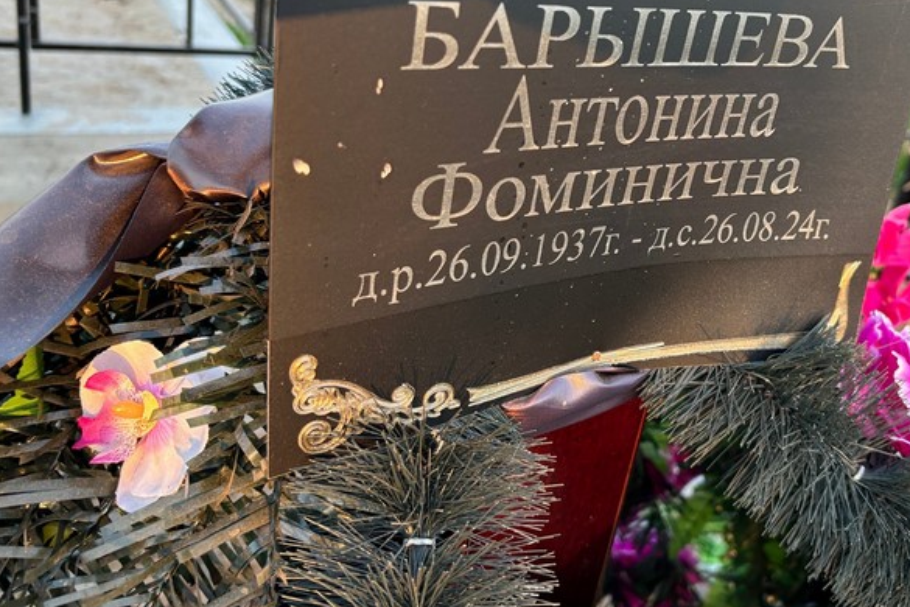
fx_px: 935
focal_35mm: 37
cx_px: 591
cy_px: 238
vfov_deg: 35.8
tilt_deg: -27.8
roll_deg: -13.3
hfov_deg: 51.1
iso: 100
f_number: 1.6
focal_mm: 5.96
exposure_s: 1/121
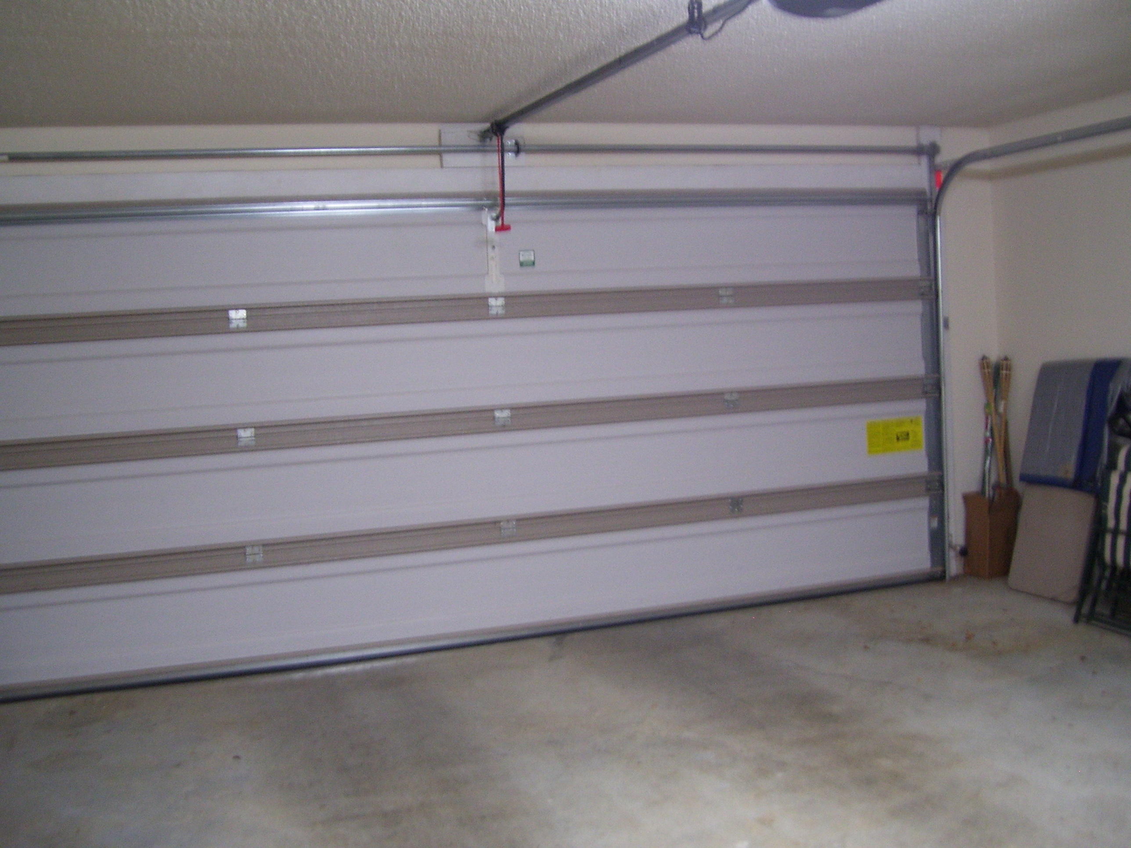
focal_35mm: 37
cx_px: 566
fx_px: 1209
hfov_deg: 50.1
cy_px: 424
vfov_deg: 38.7
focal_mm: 6
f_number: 2.7
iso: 160
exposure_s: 1/10
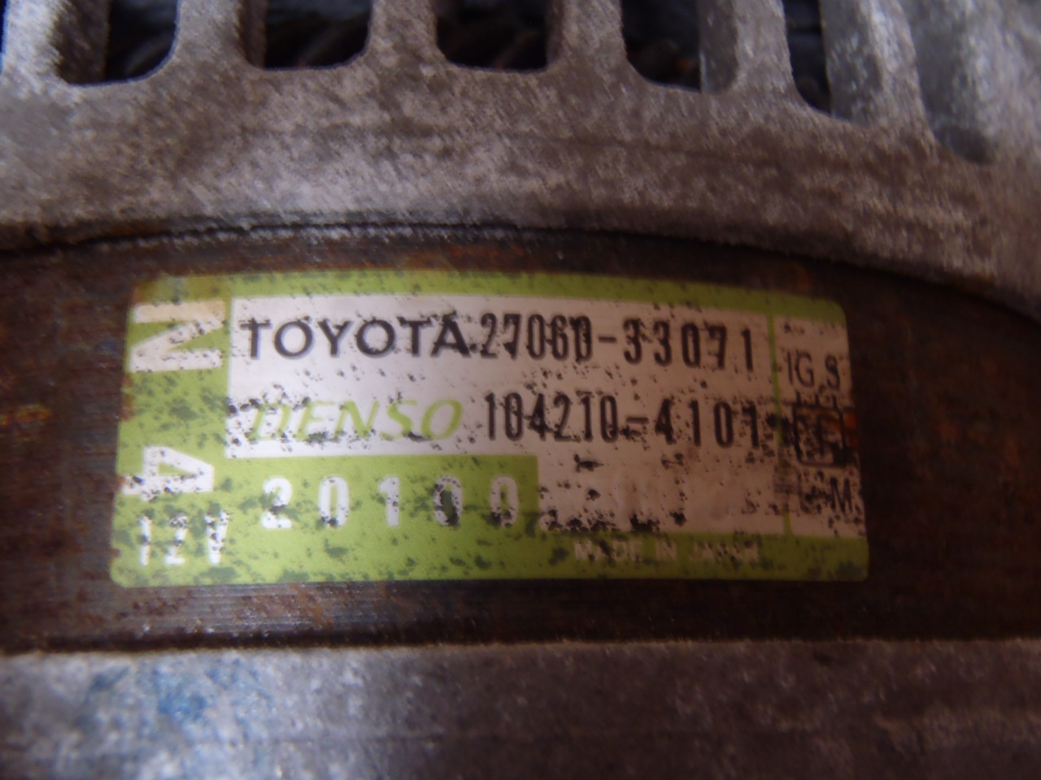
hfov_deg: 50.1
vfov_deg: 38.7
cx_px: 520
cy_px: 390
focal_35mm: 37
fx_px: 1113
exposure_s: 1/6
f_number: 4.7
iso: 200
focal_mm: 6.64
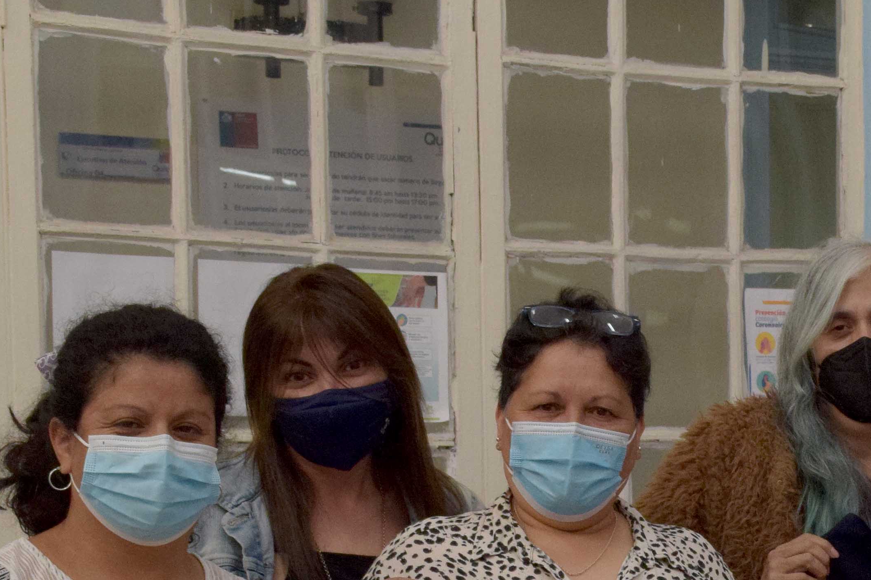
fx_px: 2768
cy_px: 666
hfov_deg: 17.4
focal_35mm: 114
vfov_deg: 11.8
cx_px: 897
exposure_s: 1/80
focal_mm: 27
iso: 1600
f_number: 10
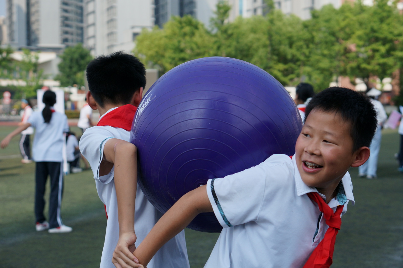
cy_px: 134
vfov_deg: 18.1
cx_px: 202
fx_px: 839
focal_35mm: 75
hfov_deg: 27.0
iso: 200
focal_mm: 50
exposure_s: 1/2000
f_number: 4
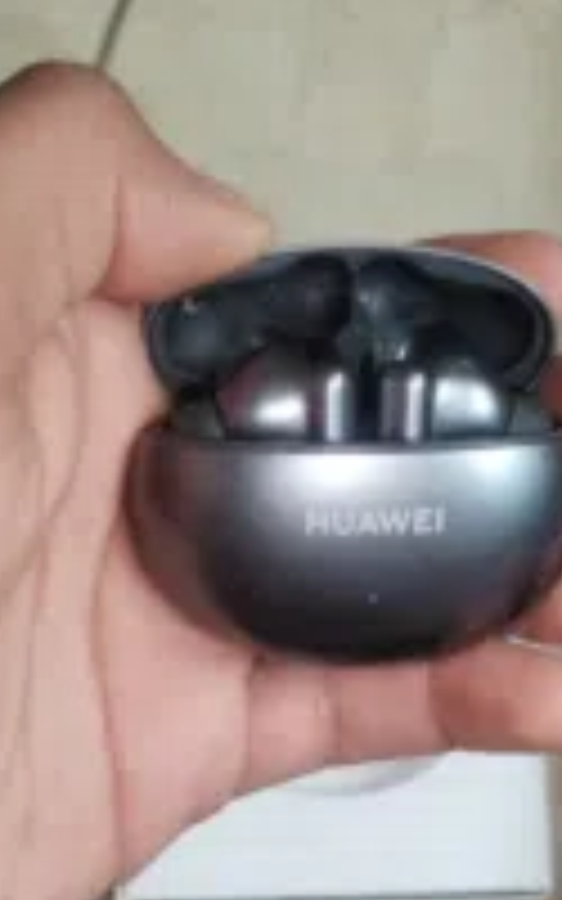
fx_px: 1348
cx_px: 351
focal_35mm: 55
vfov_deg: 36.5
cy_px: 608
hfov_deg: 23.5
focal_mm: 4.75
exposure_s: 1/30
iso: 413
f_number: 1.8
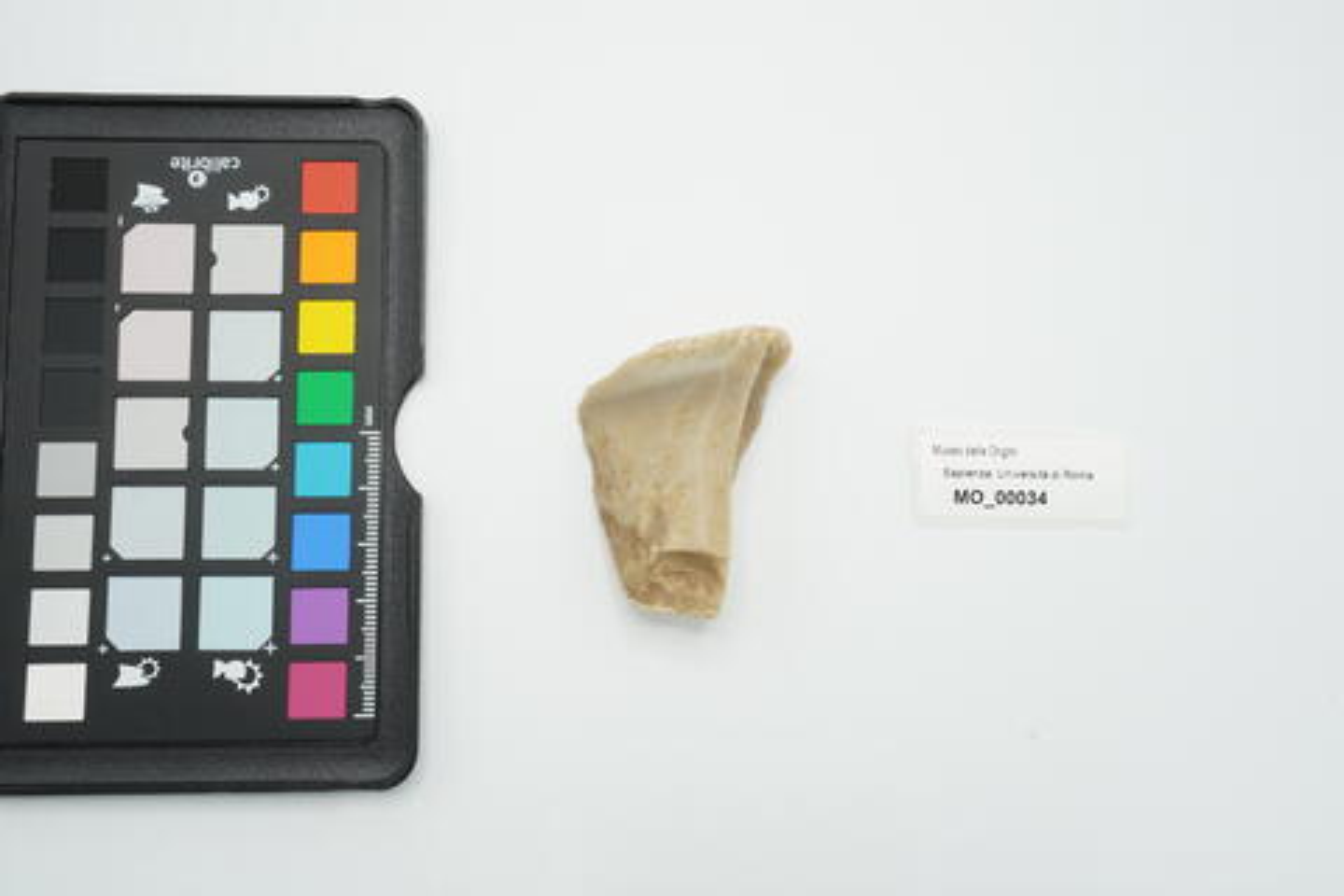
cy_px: 448
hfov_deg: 51.3
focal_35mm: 38
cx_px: 672
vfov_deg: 35.5
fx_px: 1400
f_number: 16
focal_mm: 25
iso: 100
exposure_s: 1/10
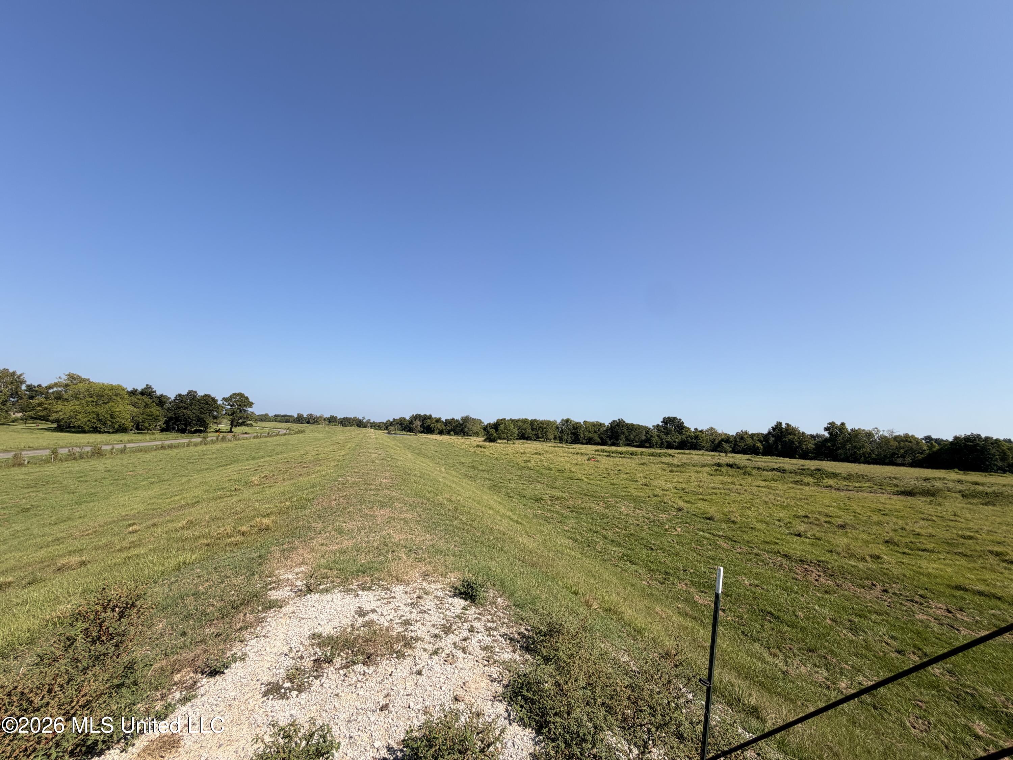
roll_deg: -3.7
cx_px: 506
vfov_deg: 85.7
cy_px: 380
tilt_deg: +7.6
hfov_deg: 102.1
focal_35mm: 14
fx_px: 410
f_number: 2.2
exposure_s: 1/985
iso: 20
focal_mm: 2.22
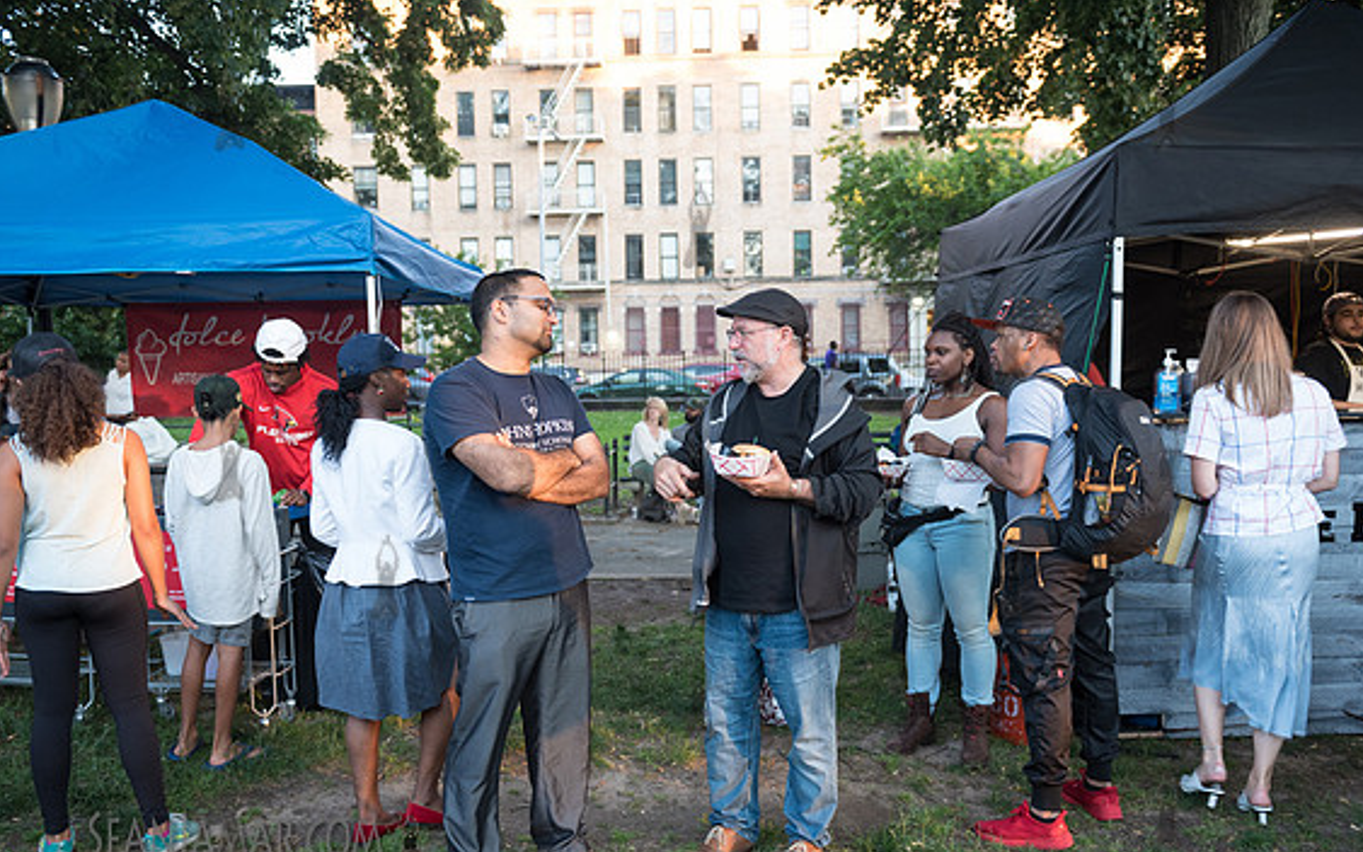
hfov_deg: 56.7
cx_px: 697
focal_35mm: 34
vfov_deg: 37.3
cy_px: 459
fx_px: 1263
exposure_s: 1/200
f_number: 3.2
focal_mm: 31
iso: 800
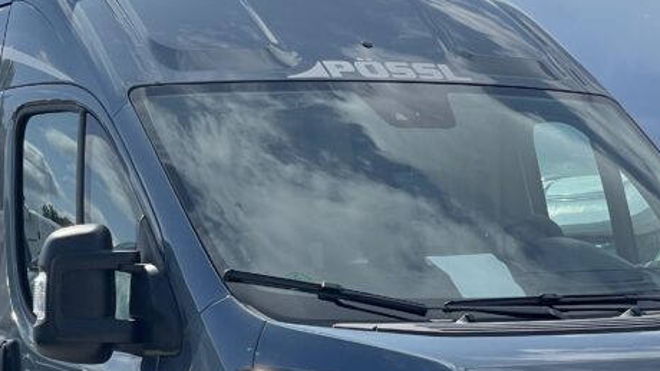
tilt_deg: -1.7
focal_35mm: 126
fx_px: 2206
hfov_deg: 17.0
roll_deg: +0.3
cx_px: 260
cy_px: 362
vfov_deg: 9.6
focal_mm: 6
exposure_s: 1/1776
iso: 25
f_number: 2
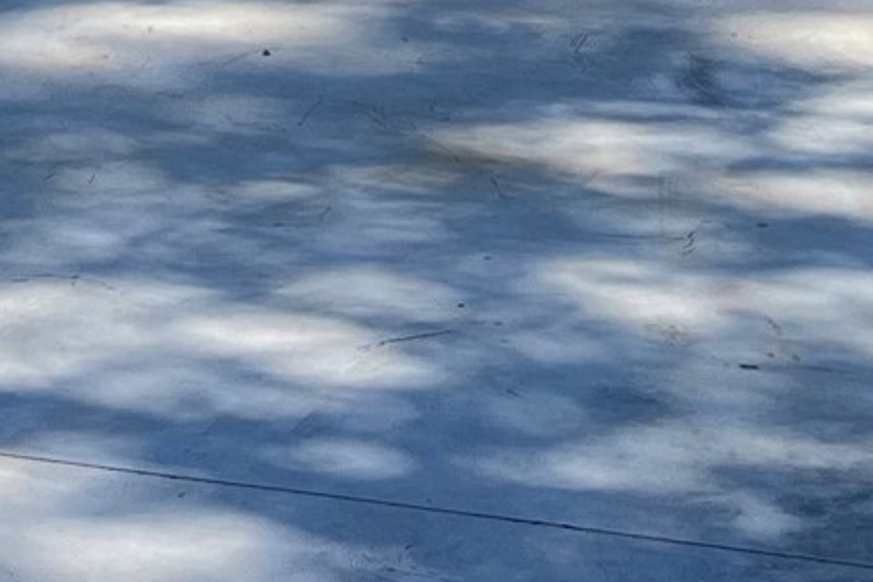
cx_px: 21
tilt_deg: +2.3
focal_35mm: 131
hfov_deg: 15.4
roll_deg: +0.1
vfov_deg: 9.1
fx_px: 3177
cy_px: -972
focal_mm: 5.1
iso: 50
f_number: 1.6
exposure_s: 1/2309
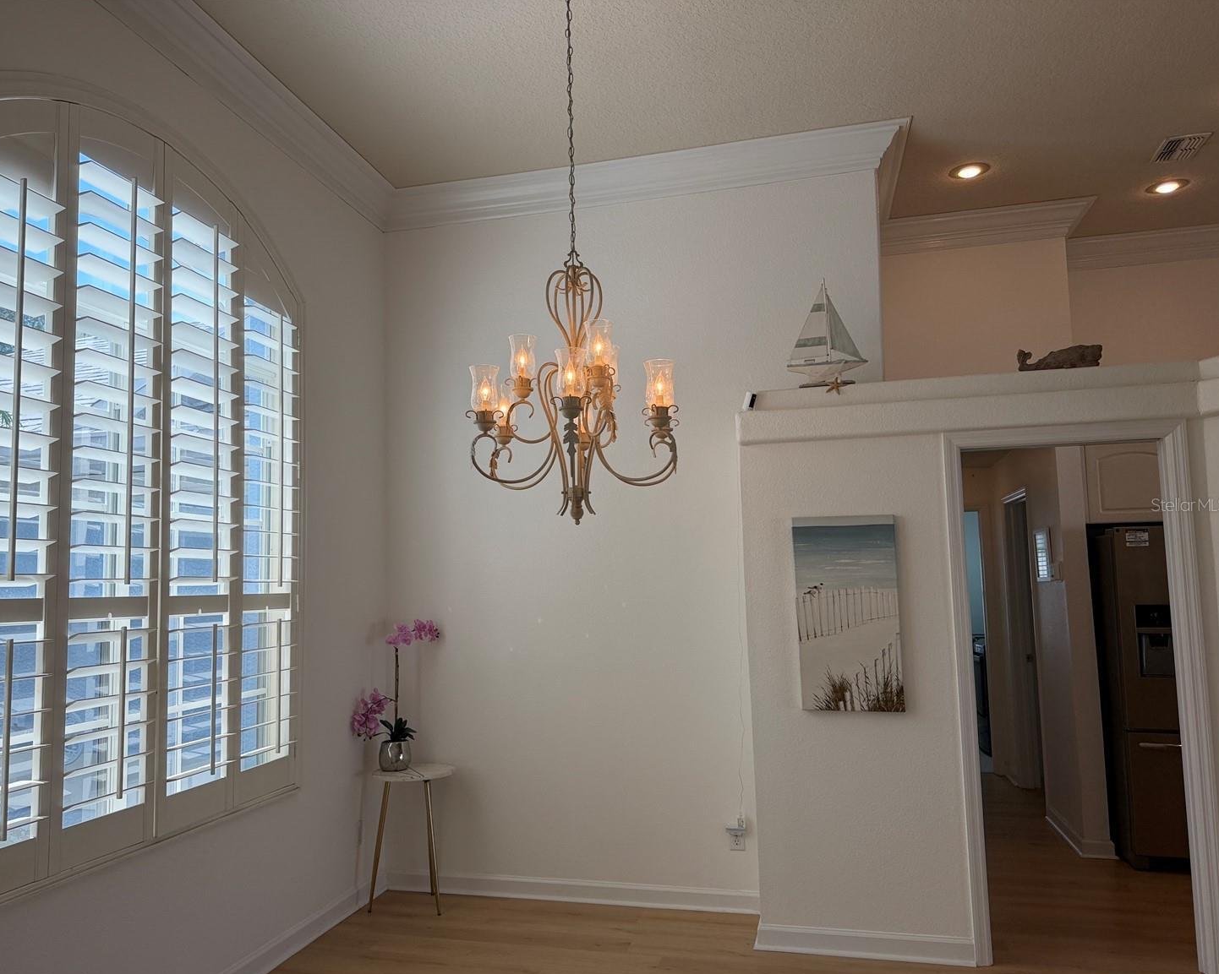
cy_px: 504
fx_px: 938
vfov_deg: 54.9
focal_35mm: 26
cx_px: 555
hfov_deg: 65.9
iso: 100
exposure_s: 1/695
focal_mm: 6.76
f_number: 1.78
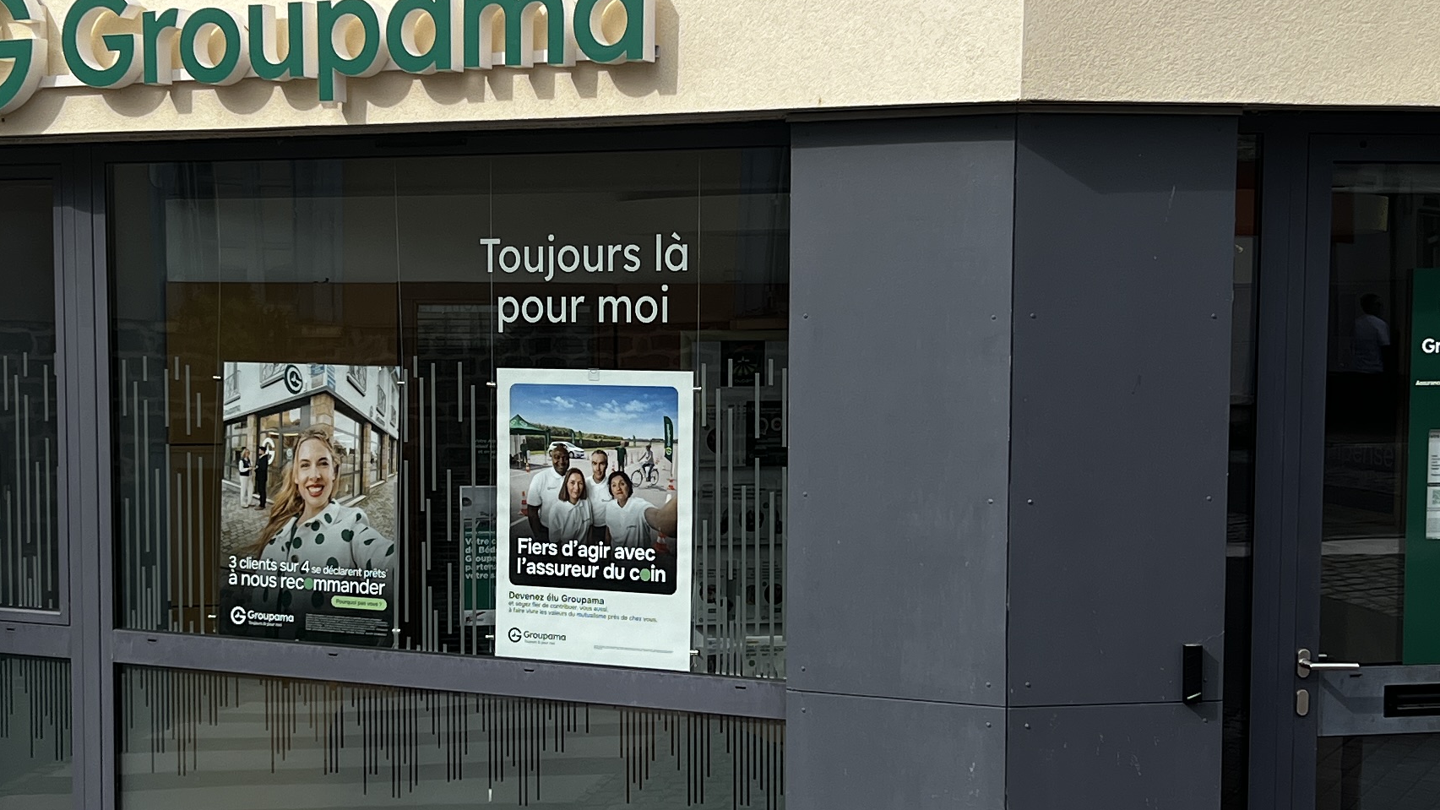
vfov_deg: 18.0
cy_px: 525
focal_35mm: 67
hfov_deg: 31.4
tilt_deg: -4.9
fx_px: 2558
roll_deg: +0.6
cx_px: 593
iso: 50
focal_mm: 5.7
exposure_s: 1/4274
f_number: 1.5
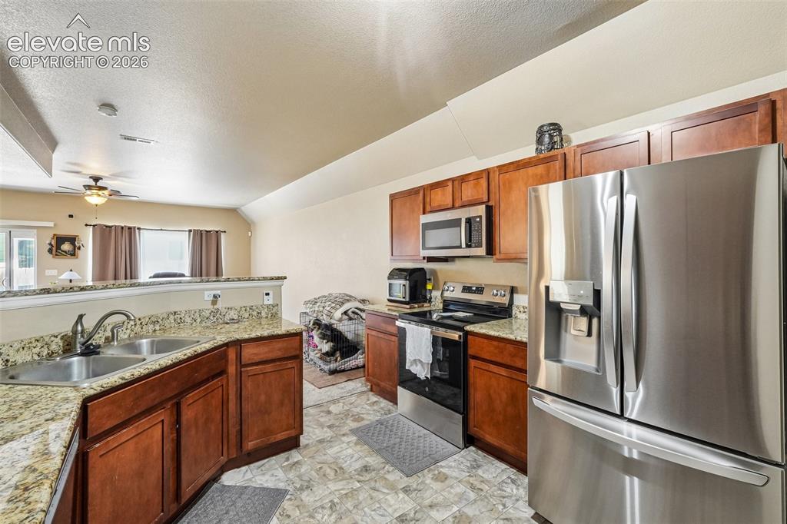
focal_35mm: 15
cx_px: 394
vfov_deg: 77.3
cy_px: 262
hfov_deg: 100.4
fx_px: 328
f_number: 8
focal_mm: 10
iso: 800
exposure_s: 1/3.33
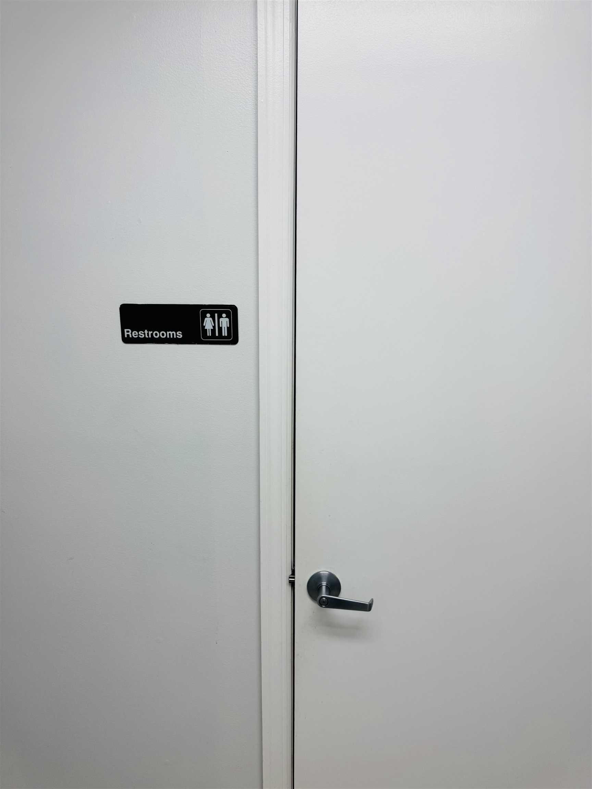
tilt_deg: -12.2
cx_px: 296
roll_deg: -0.1
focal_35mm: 24
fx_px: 547
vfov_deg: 71.6
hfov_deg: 56.8
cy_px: 394
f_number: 1.78
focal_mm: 6.76
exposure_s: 1/120
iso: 64
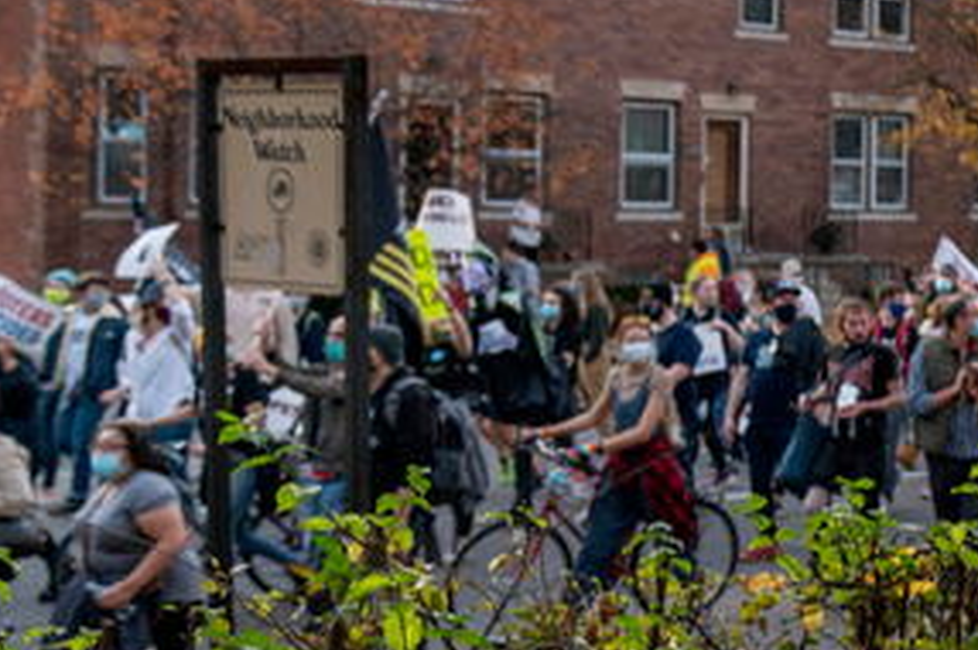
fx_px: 2334
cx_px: 1635
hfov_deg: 19.3
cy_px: 188
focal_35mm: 86
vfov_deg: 15.8
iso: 250
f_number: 2.8
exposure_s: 1/50
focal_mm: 24
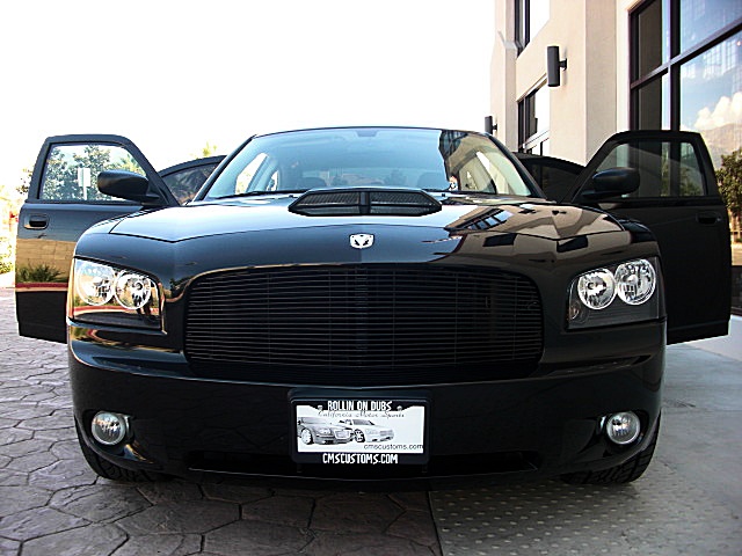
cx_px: 371
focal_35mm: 36
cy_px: 278
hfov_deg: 51.4
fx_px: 772
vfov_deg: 39.7
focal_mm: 6.3
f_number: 2.8
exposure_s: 1/100
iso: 50
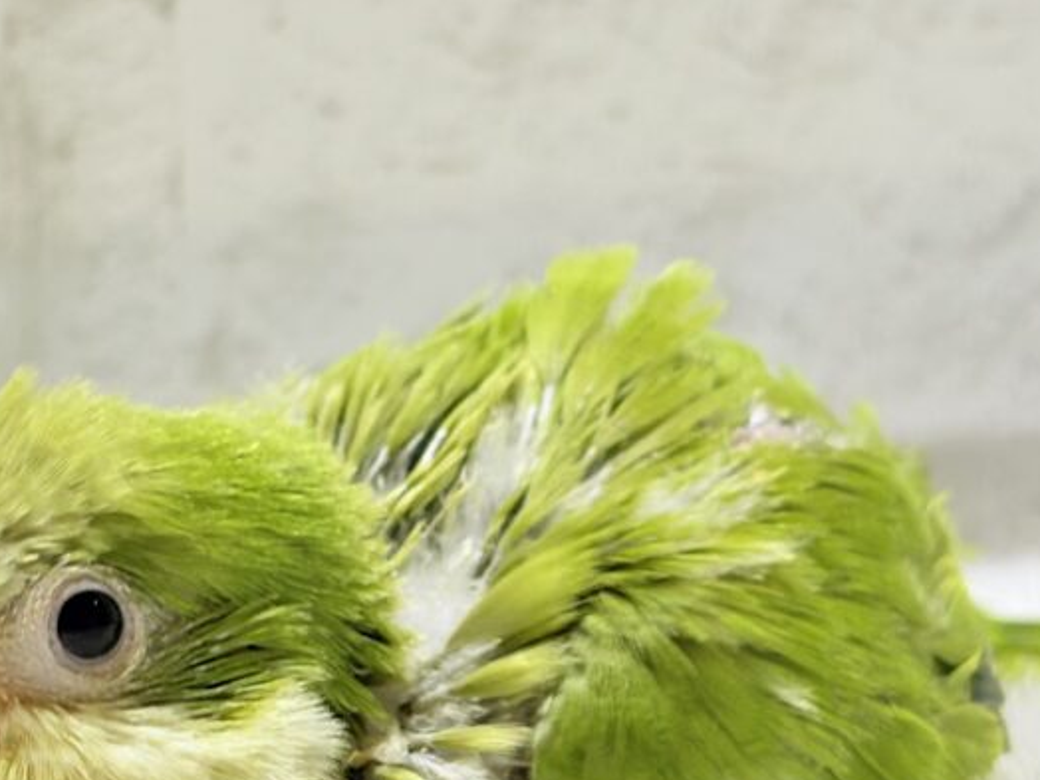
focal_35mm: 119
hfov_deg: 16.5
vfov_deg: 12.4
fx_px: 3575
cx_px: 260
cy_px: 589
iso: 50
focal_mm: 5.96
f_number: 1.6
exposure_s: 1/50
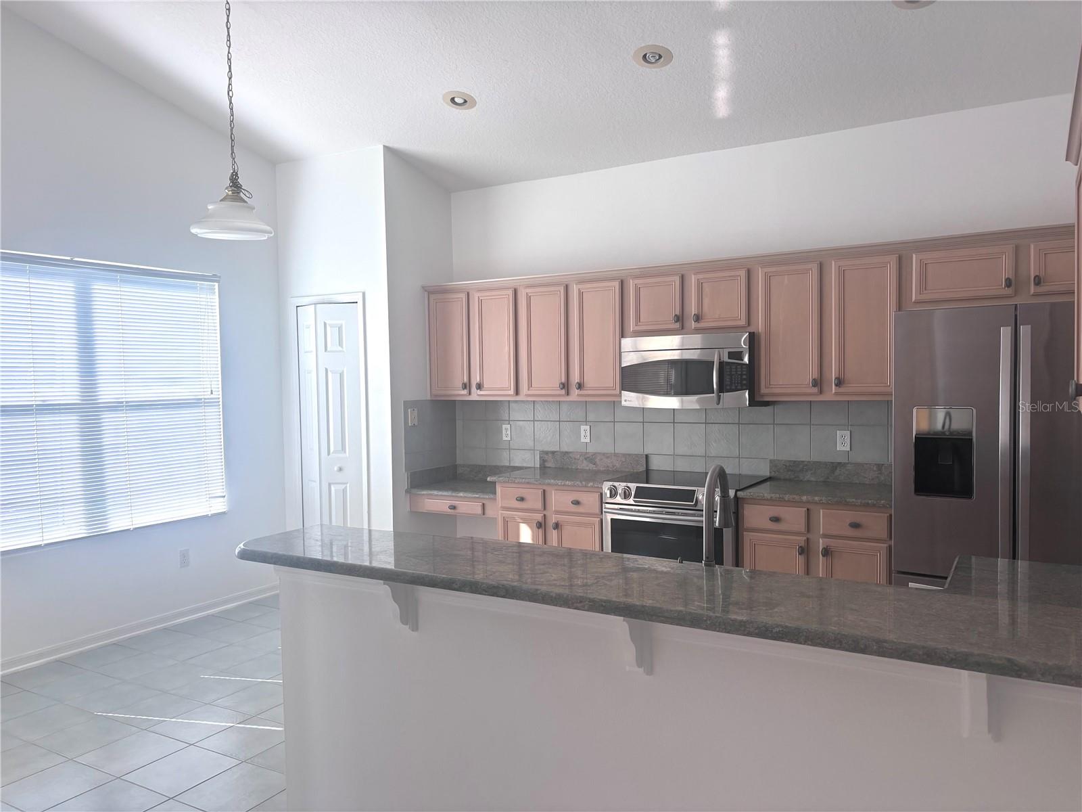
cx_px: 541
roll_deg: +1.3
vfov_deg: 53.1
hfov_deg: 67.3
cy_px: 406
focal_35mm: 26
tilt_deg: -1.7
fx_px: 813
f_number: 1.6
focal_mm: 5.96
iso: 50
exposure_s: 1/260
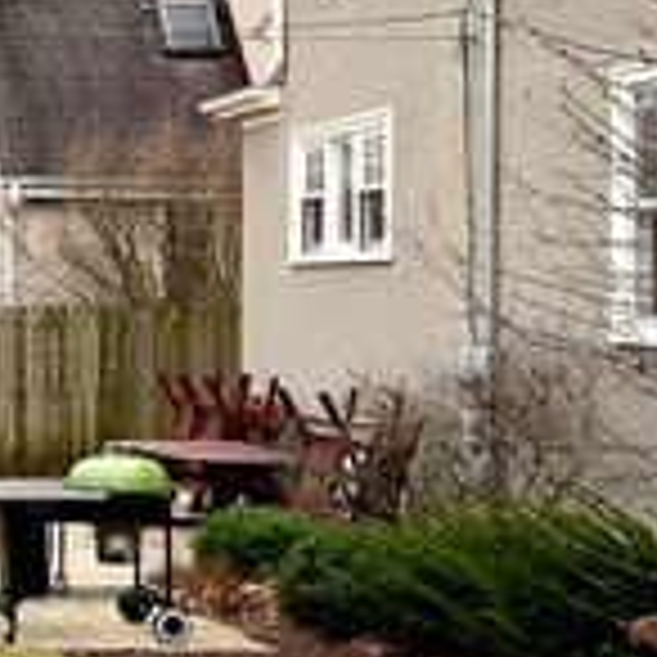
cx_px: -369
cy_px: 286
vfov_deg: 22.2
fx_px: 1675
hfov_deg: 19.1
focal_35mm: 78
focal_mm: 14
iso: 400
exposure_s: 1/100
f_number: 4.8
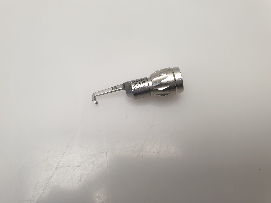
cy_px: 102
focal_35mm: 26
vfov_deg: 53.1
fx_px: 204
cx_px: 136
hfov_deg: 67.3
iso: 80
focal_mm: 4.3
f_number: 2.4
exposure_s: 1/50
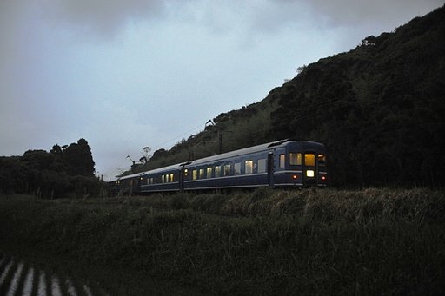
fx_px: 432
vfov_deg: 37.8
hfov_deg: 54.4
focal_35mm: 35
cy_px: 148
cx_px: 222
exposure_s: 1/500
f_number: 2.8
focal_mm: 35
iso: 6400
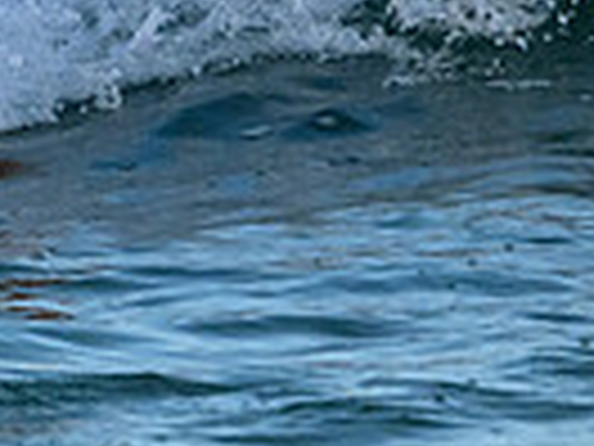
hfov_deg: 0.9
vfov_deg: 0.6
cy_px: -403
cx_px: -400
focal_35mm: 2316
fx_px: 39742
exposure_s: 1/2000
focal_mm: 550
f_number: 11
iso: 4000
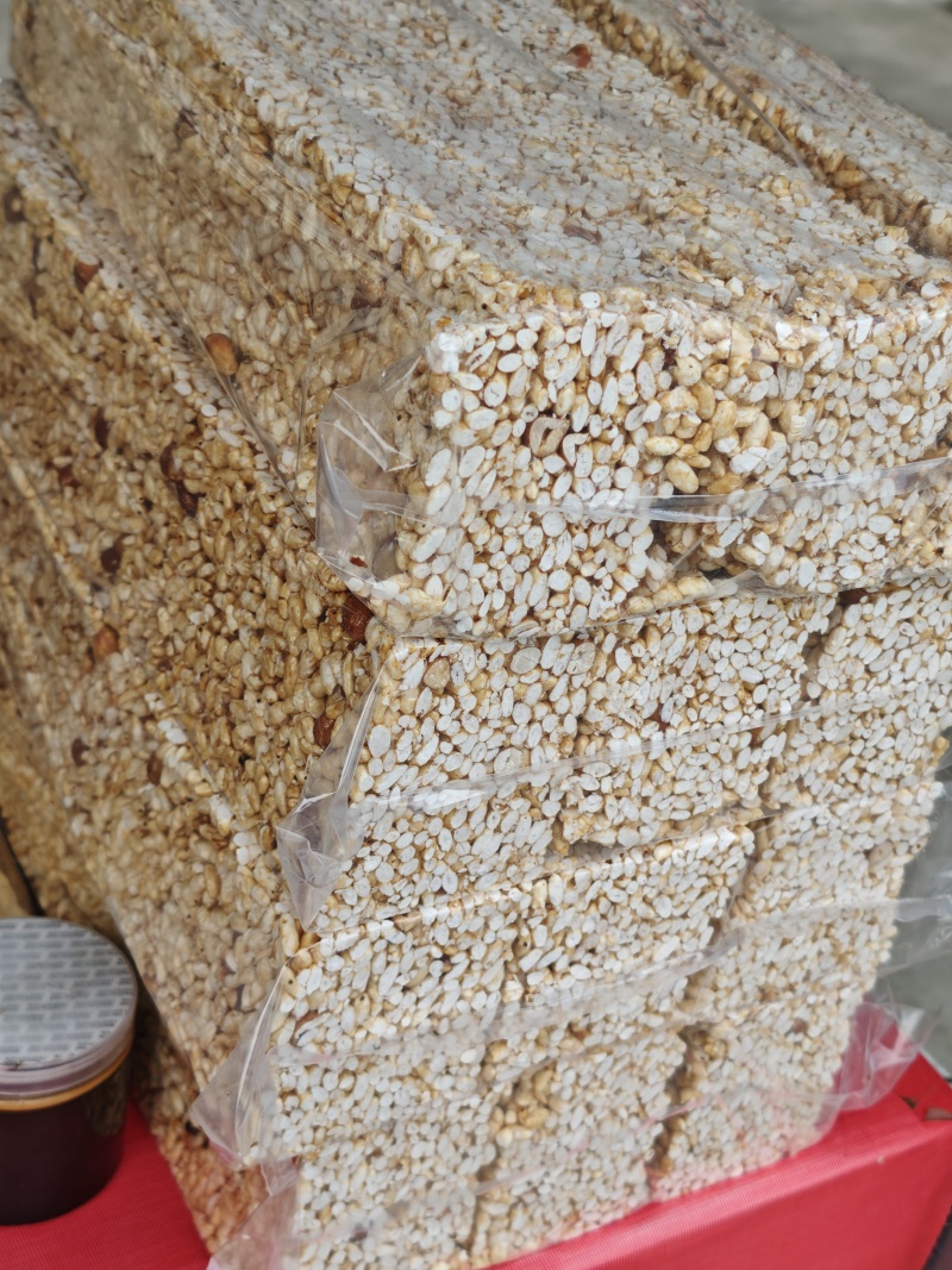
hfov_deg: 28.0
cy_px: 635
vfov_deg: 36.8
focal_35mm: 52
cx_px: 476
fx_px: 1907
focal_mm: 6.68
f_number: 1.44
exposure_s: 1/100
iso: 125
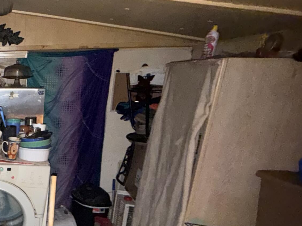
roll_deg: +1.4
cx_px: -77
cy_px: 146
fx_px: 323
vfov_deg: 38.3
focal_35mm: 37
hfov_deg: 36.2
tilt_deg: -10.7
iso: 640
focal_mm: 2.22
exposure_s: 1/16
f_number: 2.2
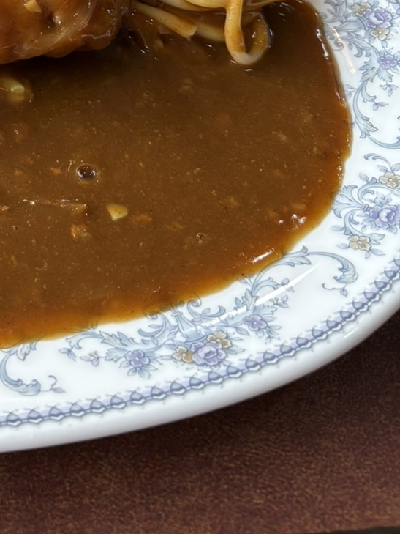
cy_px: -141
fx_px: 1124
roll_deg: -4.0
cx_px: -158
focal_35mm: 73
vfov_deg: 23.8
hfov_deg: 18.4
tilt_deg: -39.0
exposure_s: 1/120
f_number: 1.6
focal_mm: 5.96
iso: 100
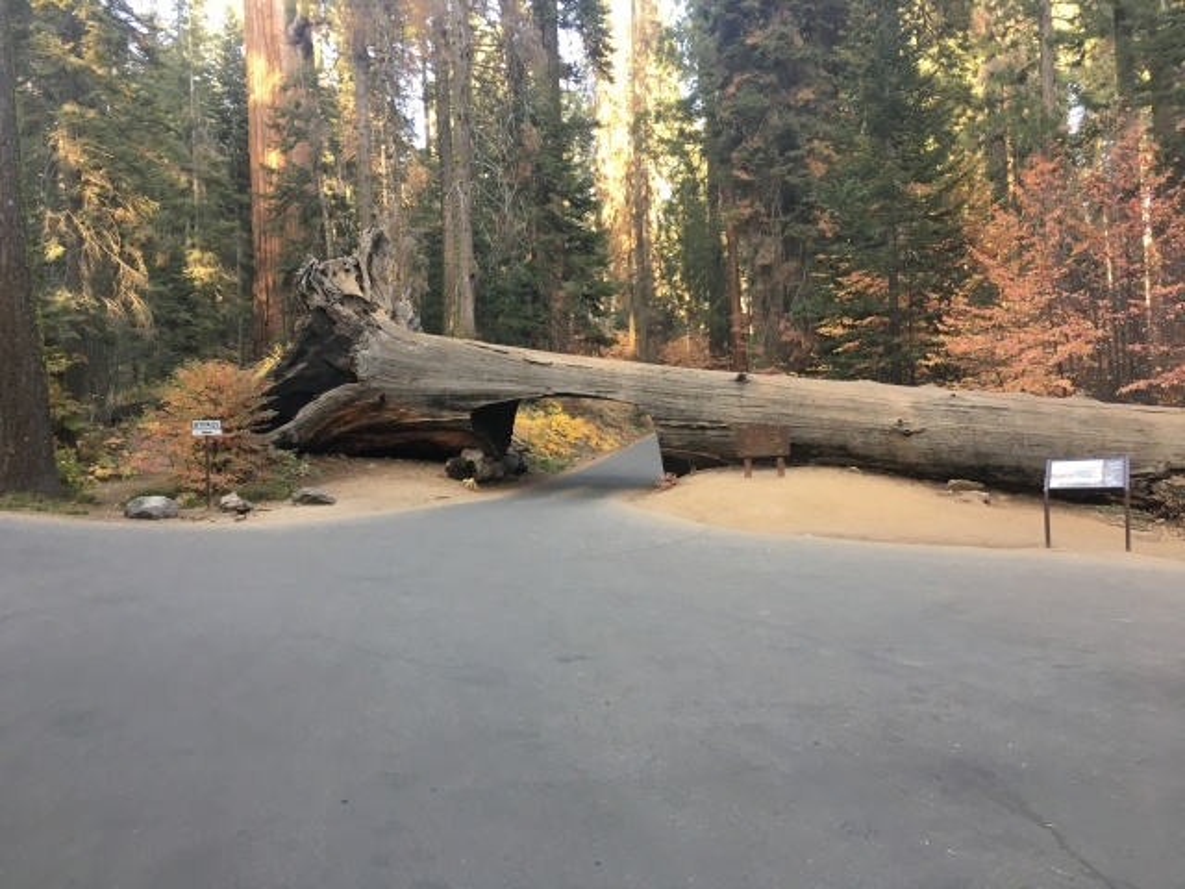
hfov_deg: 61.7
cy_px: 444
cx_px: 592
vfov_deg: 48.2
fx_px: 993
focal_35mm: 29
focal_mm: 4.15
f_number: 2.2
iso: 32
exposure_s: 1/30
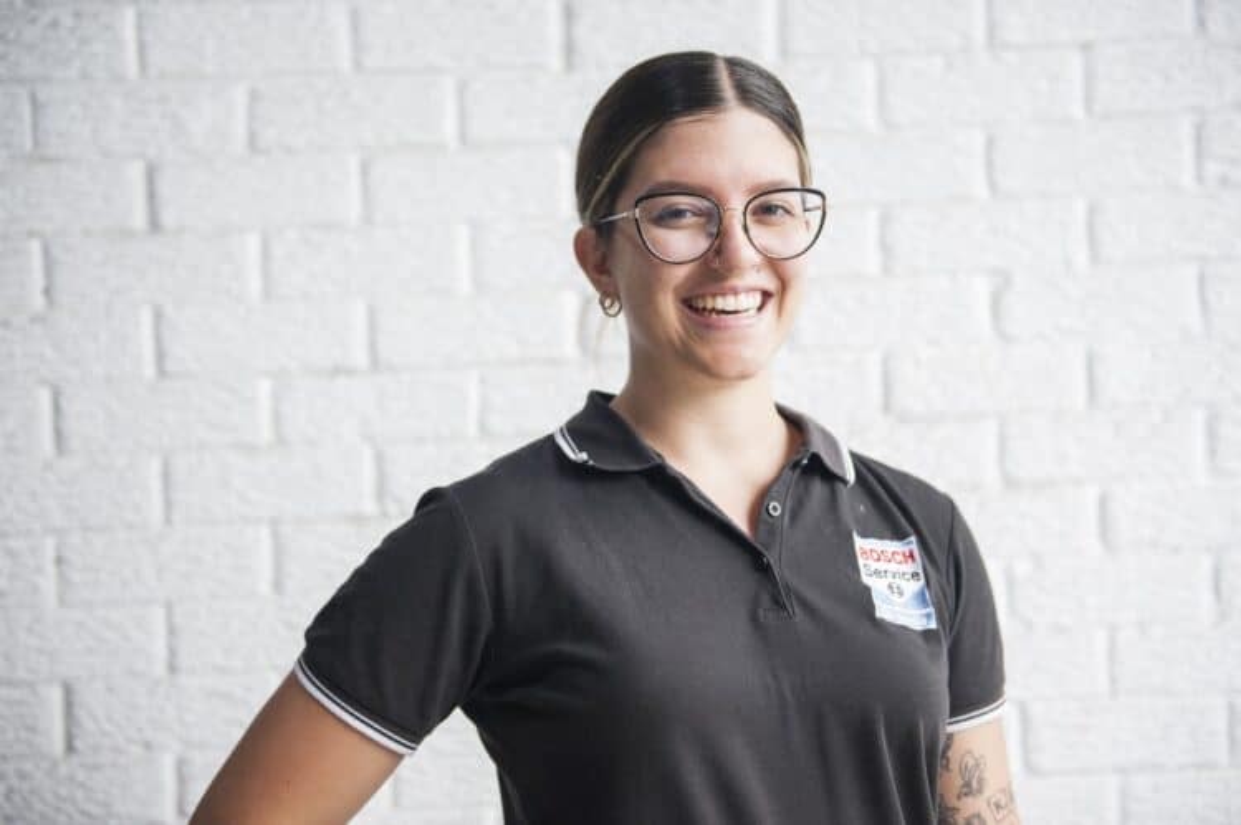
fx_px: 1895
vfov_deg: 24.6
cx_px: 620
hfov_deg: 36.3
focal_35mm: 55
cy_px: 412
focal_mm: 55
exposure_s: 1/250
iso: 250
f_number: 3.2
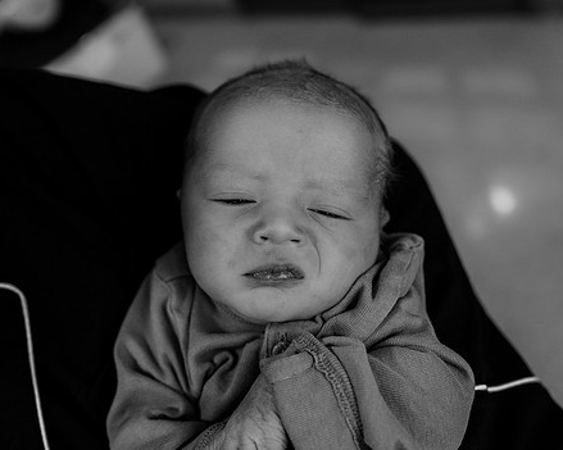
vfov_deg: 39.1
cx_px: 246
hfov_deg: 47.8
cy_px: 206
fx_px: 633
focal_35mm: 38
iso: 800
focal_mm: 18
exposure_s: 1/200
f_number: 1.8
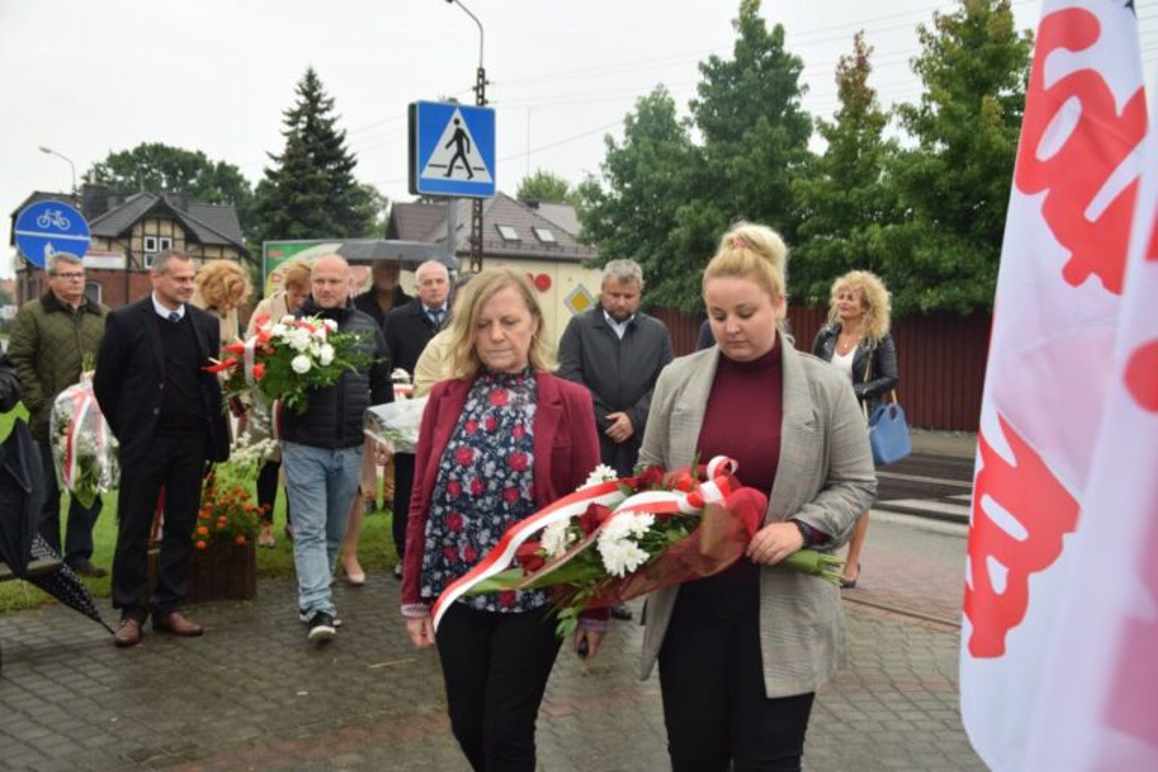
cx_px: 579
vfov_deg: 34.2
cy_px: 386
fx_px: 1254
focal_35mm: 39
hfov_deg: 49.6
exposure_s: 1/125
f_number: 5.6
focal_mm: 26
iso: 400
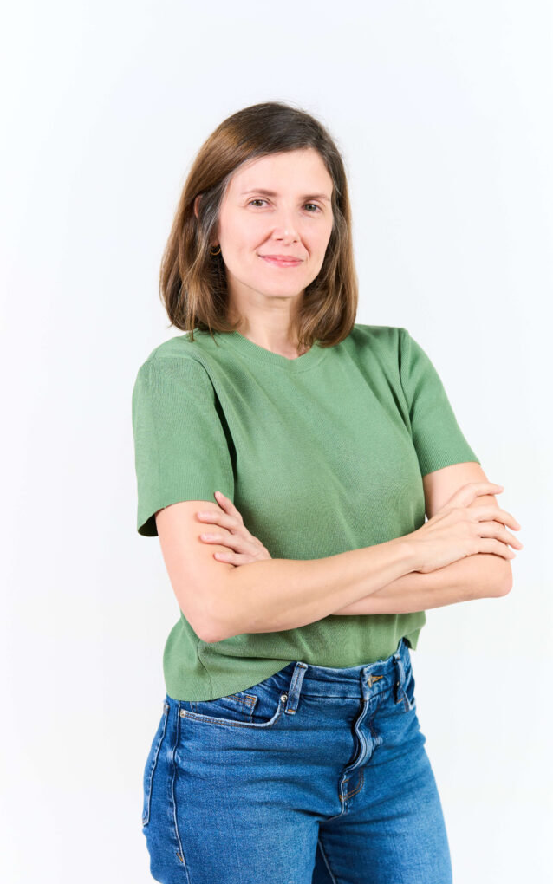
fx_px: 2121
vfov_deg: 23.5
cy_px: 441
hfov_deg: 14.9
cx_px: 288
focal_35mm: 88
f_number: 2.8
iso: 800
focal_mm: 86
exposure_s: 1/160
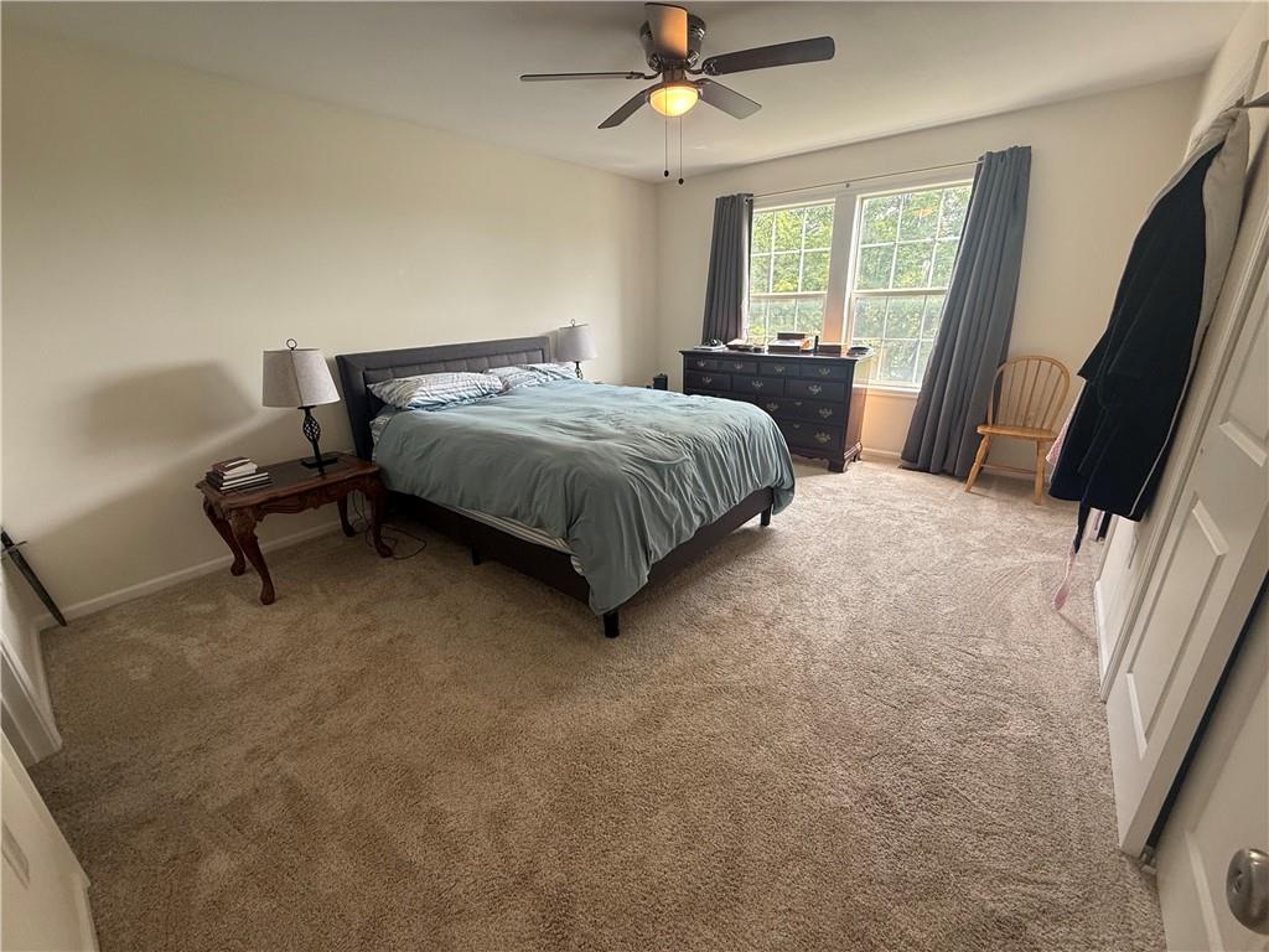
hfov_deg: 102.1
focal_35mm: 14
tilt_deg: -18.9
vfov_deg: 85.7
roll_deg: +1.8
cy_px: 476
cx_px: 634
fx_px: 513
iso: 160
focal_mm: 2.22
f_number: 2.2
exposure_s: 1/99
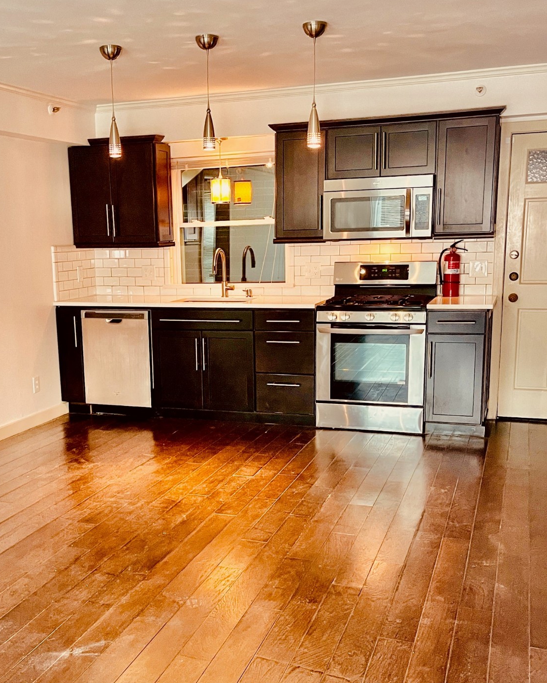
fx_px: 546
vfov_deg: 63.9
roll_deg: +1.7
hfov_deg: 53.2
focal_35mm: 27
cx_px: 271
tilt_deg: -13.5
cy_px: 377
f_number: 1.6
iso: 320
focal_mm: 5.1
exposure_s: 1/60
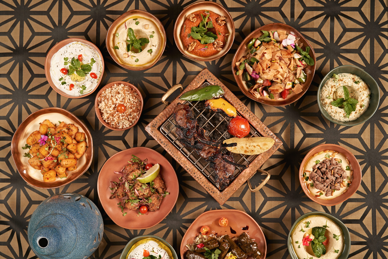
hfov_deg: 39.6
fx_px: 539
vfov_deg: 27.0
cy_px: 130
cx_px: 194
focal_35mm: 50
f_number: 4.5
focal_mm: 50
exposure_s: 1/160
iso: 250
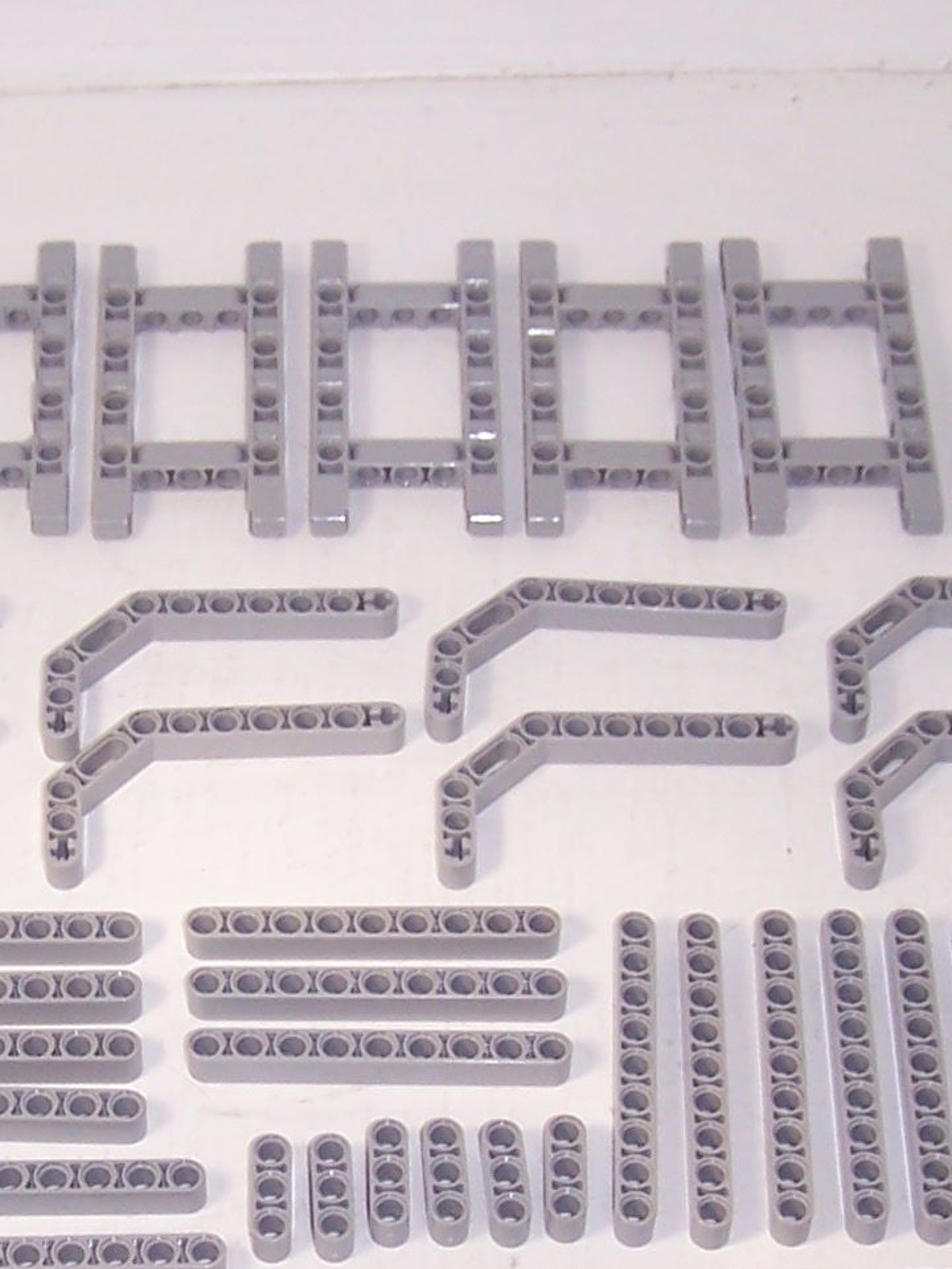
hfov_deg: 14.4
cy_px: 1054
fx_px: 3740
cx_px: 145
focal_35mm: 102
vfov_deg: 19.0
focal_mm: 6.3
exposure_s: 1/60
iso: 80
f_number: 2.8
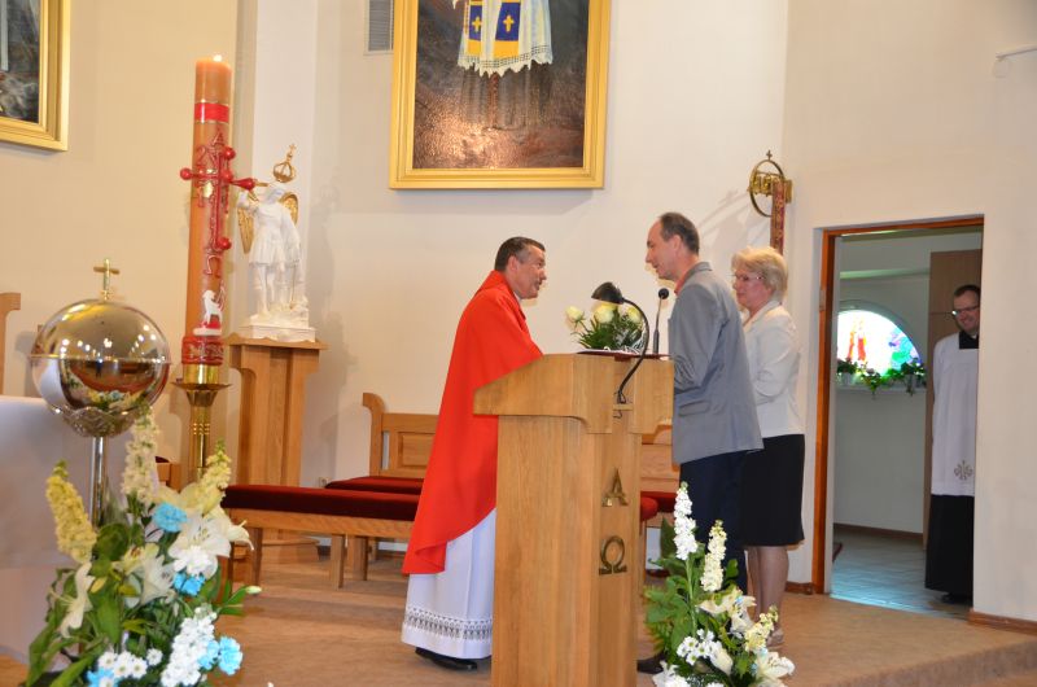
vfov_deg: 31.8
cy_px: 344
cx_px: 518
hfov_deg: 46.5
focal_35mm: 42
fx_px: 1207
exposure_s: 1/60
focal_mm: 28
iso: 800
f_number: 4
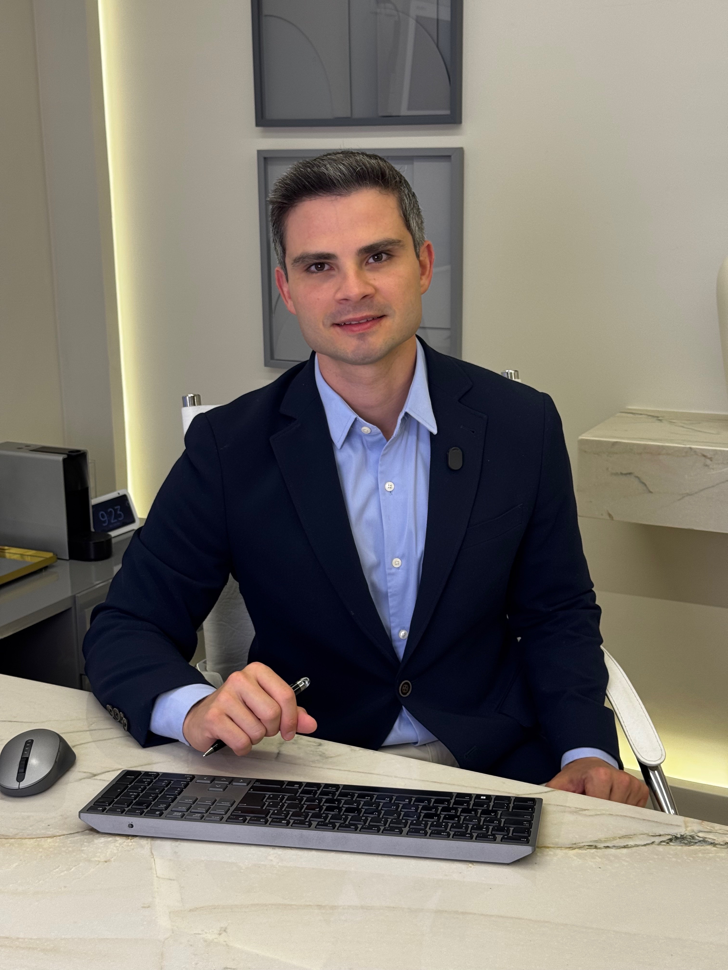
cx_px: 364
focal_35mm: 48
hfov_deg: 30.3
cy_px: 485
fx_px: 1346
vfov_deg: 39.7
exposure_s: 1/60
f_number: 1.78
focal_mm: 6.76
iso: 50
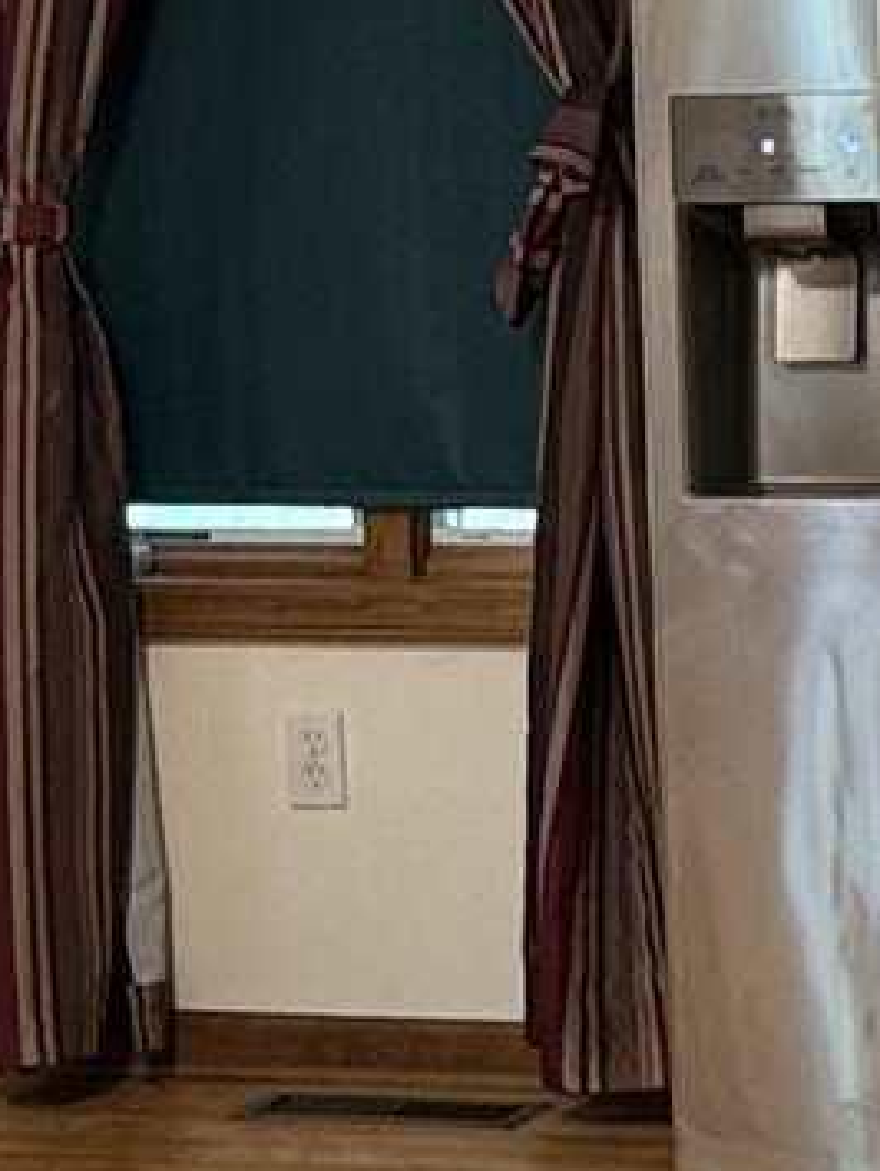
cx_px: 351
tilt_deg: -6.8
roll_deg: +1.8
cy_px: 417
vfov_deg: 9.5
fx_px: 7042
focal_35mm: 208
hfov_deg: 7.1
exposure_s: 1/60
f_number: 1.78
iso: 250
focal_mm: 6.76
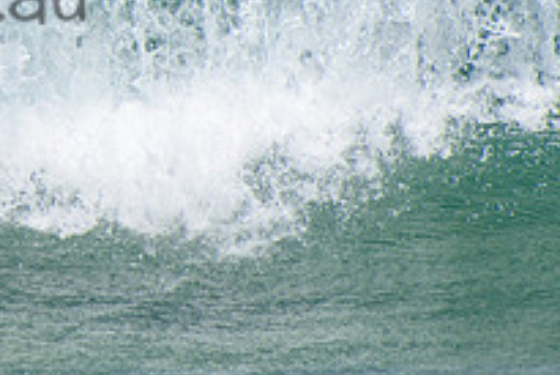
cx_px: -202
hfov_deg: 1.2
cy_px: -42
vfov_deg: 0.8
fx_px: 26400
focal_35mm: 1696
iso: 320
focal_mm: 400
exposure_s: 1/2000
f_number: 5.6
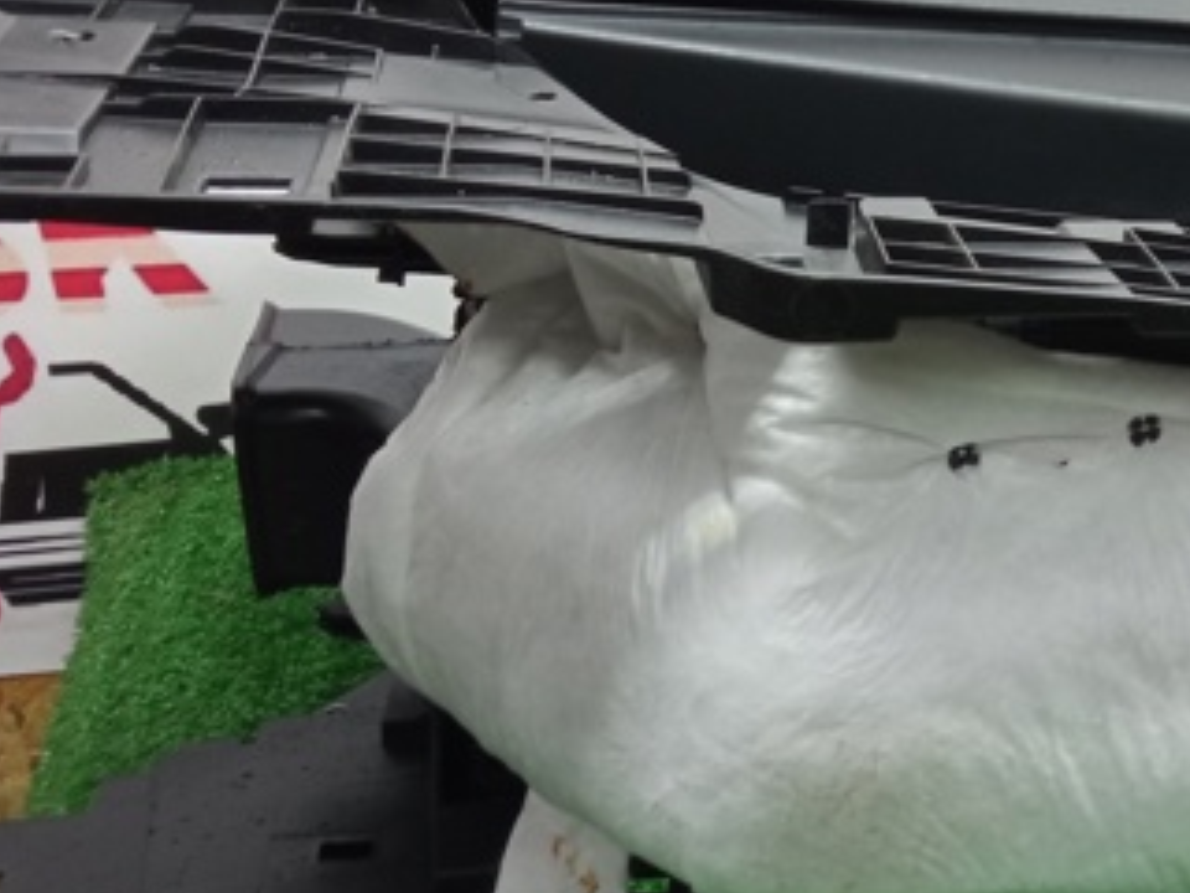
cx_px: 1012
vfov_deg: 27.0
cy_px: 523
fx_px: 1856
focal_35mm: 54
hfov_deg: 34.1
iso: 425
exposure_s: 1/33.3
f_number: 2.2
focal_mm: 3.79
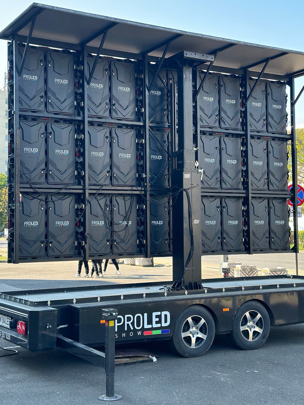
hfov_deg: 26.6
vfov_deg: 34.9
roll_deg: +0.6
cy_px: 187
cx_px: 159
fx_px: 644
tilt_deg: +3.9
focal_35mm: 55
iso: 80
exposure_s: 1/631
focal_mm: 6.86
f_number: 1.78
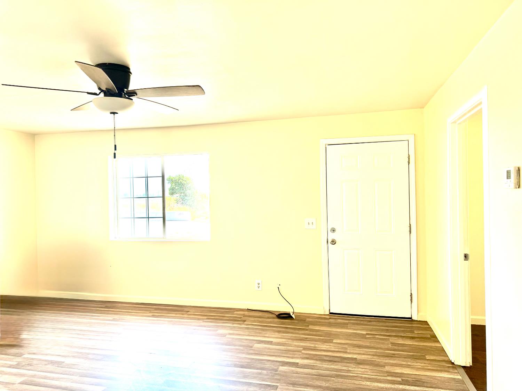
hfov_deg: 71.6
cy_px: 196
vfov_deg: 56.8
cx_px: 261
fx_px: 362
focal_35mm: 24
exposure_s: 1/163
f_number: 1.78
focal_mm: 6.76
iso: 100
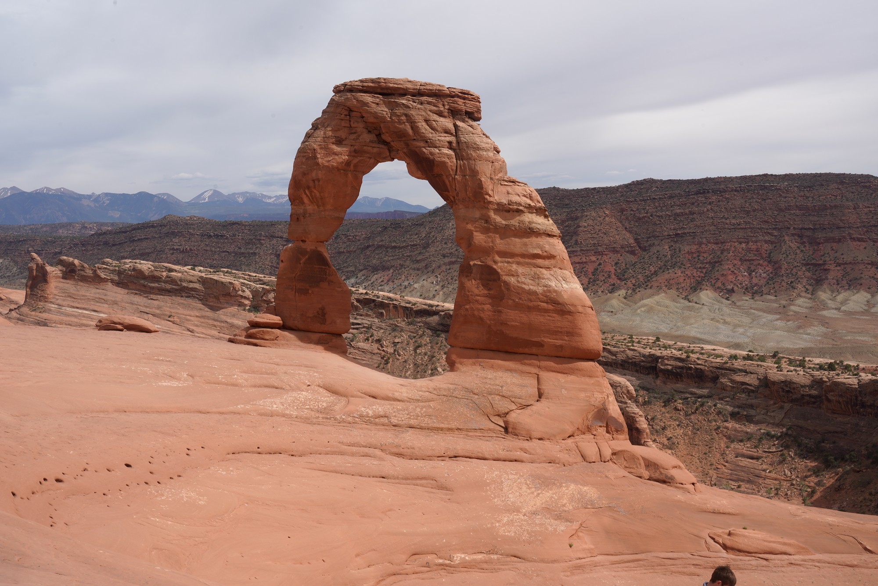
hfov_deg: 44.5
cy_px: 293
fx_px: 1073
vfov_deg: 30.5
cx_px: 439
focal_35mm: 44
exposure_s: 1/100
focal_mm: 44
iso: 100
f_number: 18
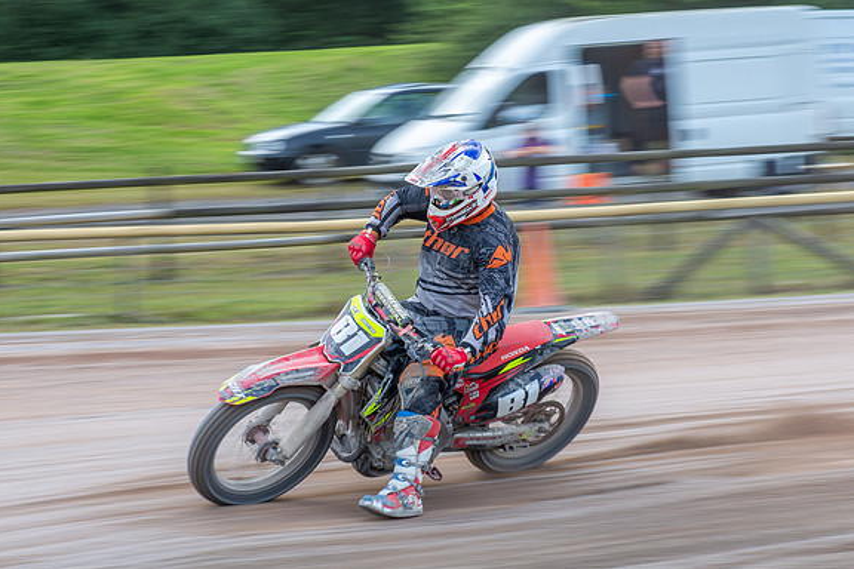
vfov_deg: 10.4
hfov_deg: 15.5
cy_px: 296
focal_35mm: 132
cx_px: 411
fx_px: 3131
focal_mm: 70
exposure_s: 1/160
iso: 160
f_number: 5.6
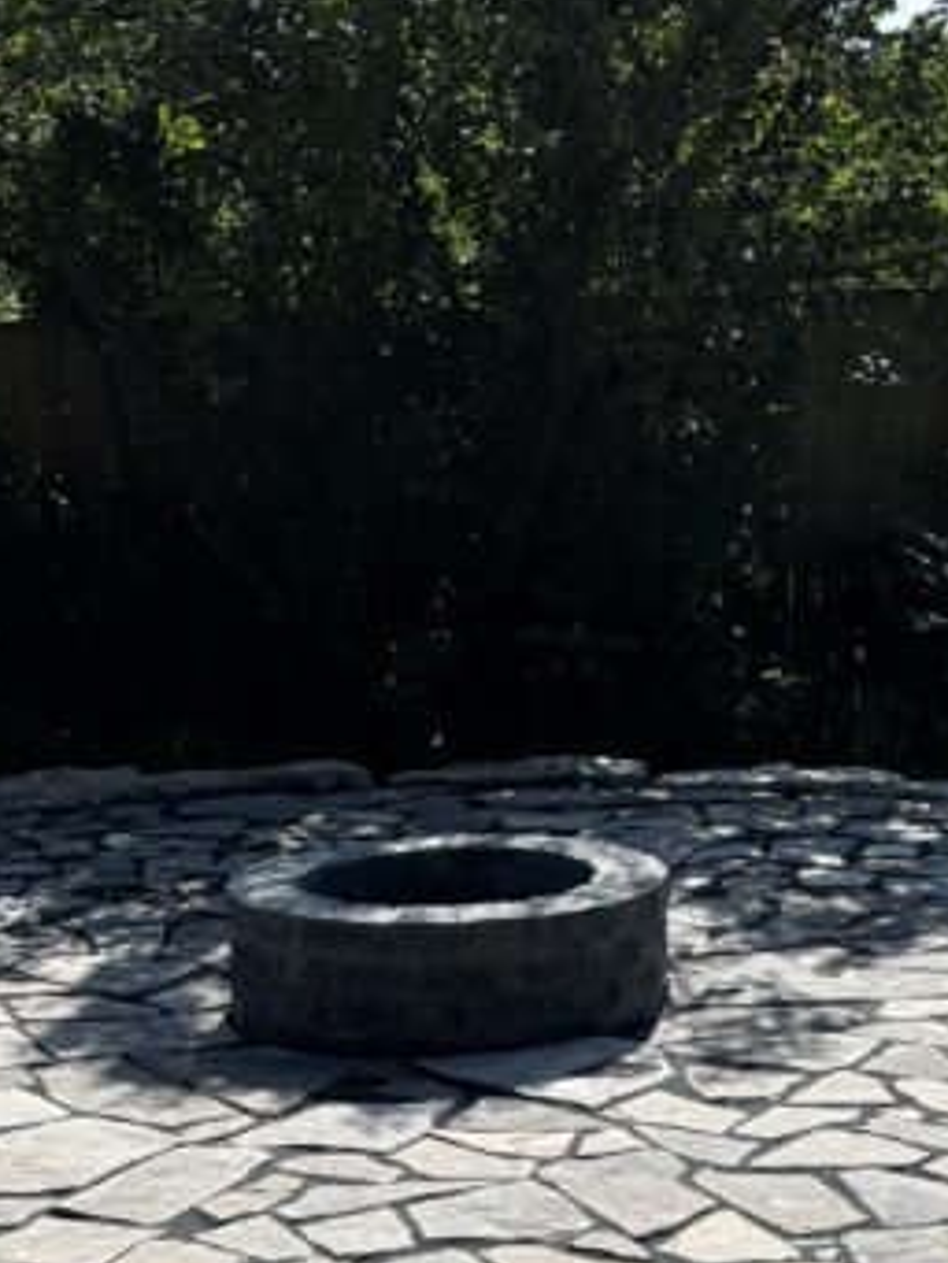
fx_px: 2846
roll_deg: -0.9
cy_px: 1215
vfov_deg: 24.1
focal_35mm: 78
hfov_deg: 18.8
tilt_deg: -16.1
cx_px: 278
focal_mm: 5.96
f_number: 1.6
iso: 50
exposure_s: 1/2451
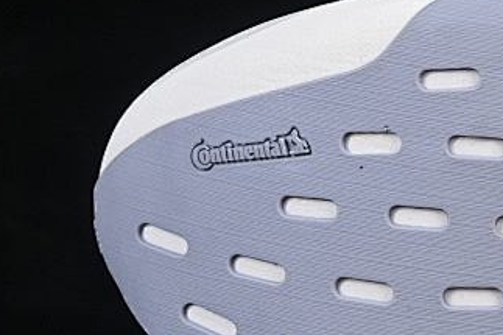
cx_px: 670
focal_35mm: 251
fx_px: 3505
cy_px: 90
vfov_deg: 5.5
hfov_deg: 8.1
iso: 160
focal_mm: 50
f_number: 8
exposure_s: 1/80
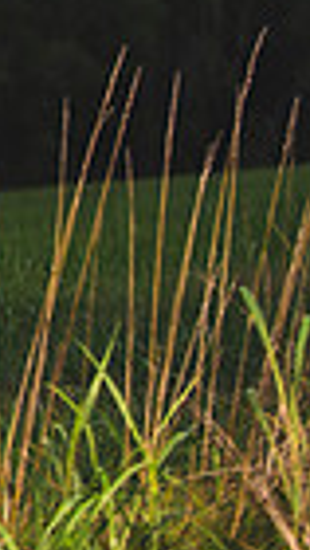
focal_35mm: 303
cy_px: -84
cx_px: -675
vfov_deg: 7.1
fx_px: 4417
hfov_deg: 3.9
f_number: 2.8
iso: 200
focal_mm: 70
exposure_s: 1/1000
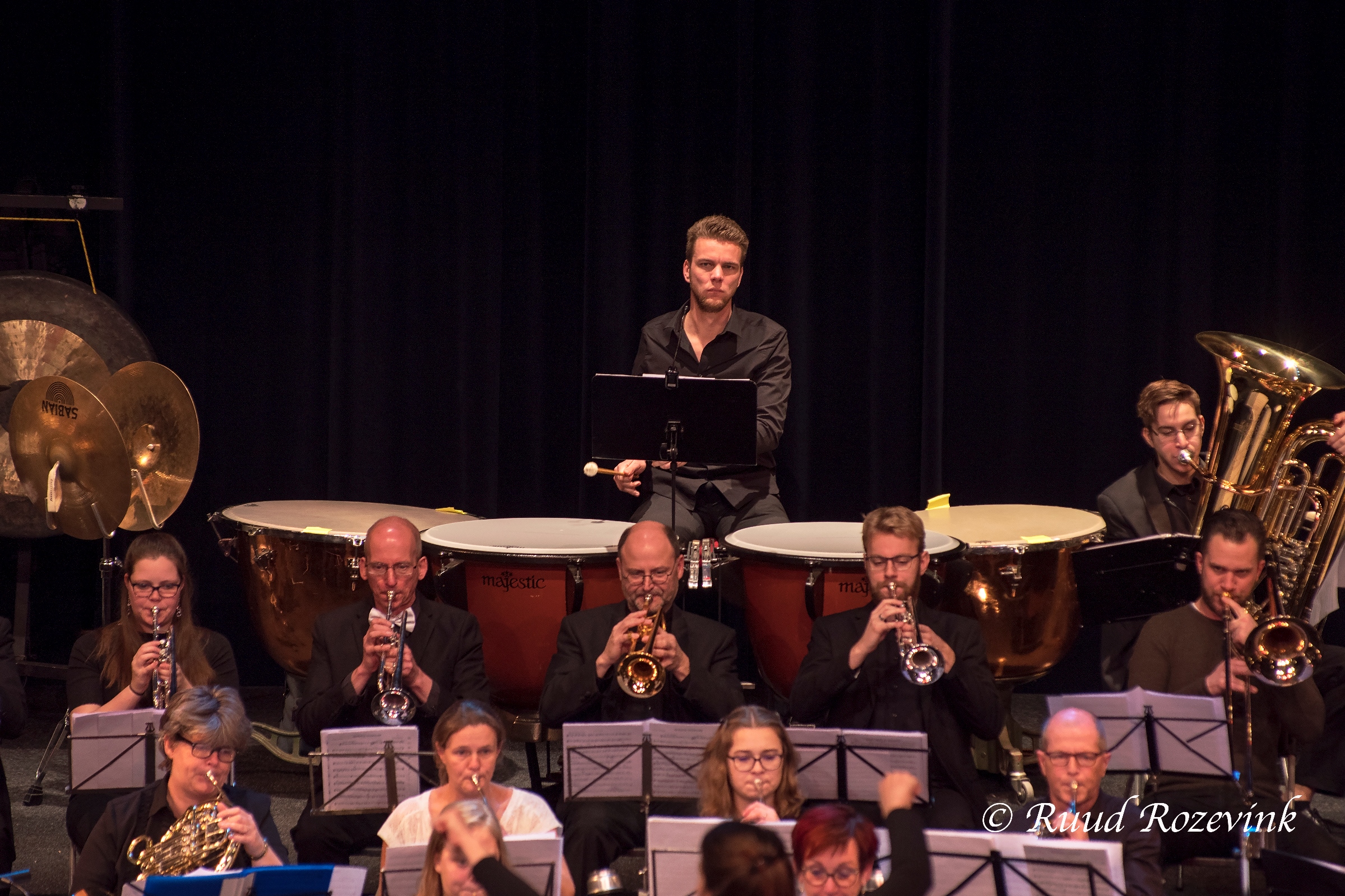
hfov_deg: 10.0
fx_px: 7696
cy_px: 448
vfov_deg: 6.7
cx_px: 672
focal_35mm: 206
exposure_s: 1/160
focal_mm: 135
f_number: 4
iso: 200
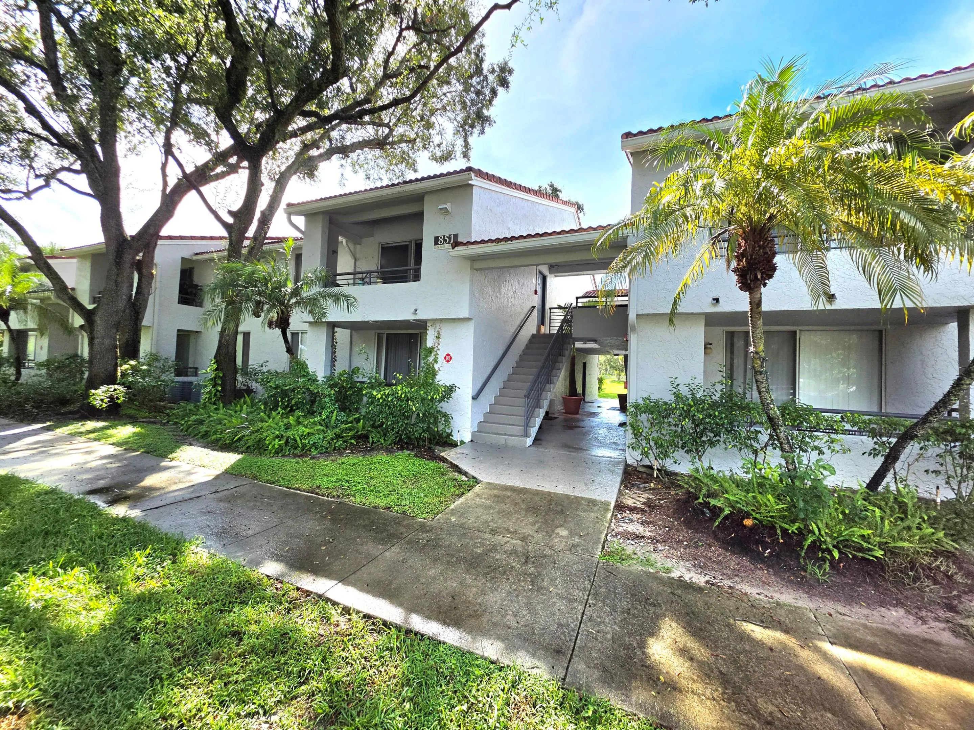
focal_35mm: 13
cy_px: 365
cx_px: 487
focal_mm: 2.2
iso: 32
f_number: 1.9
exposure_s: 1/1429
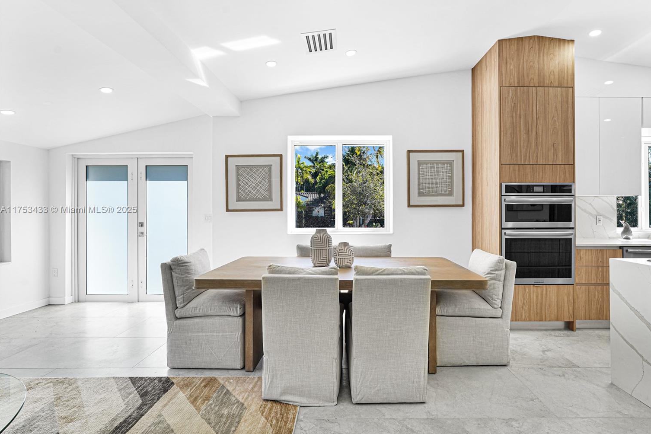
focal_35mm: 17
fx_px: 307
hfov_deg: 93.2
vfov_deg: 70.4
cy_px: 210
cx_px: 344
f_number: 8
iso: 125
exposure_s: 1/30
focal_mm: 16
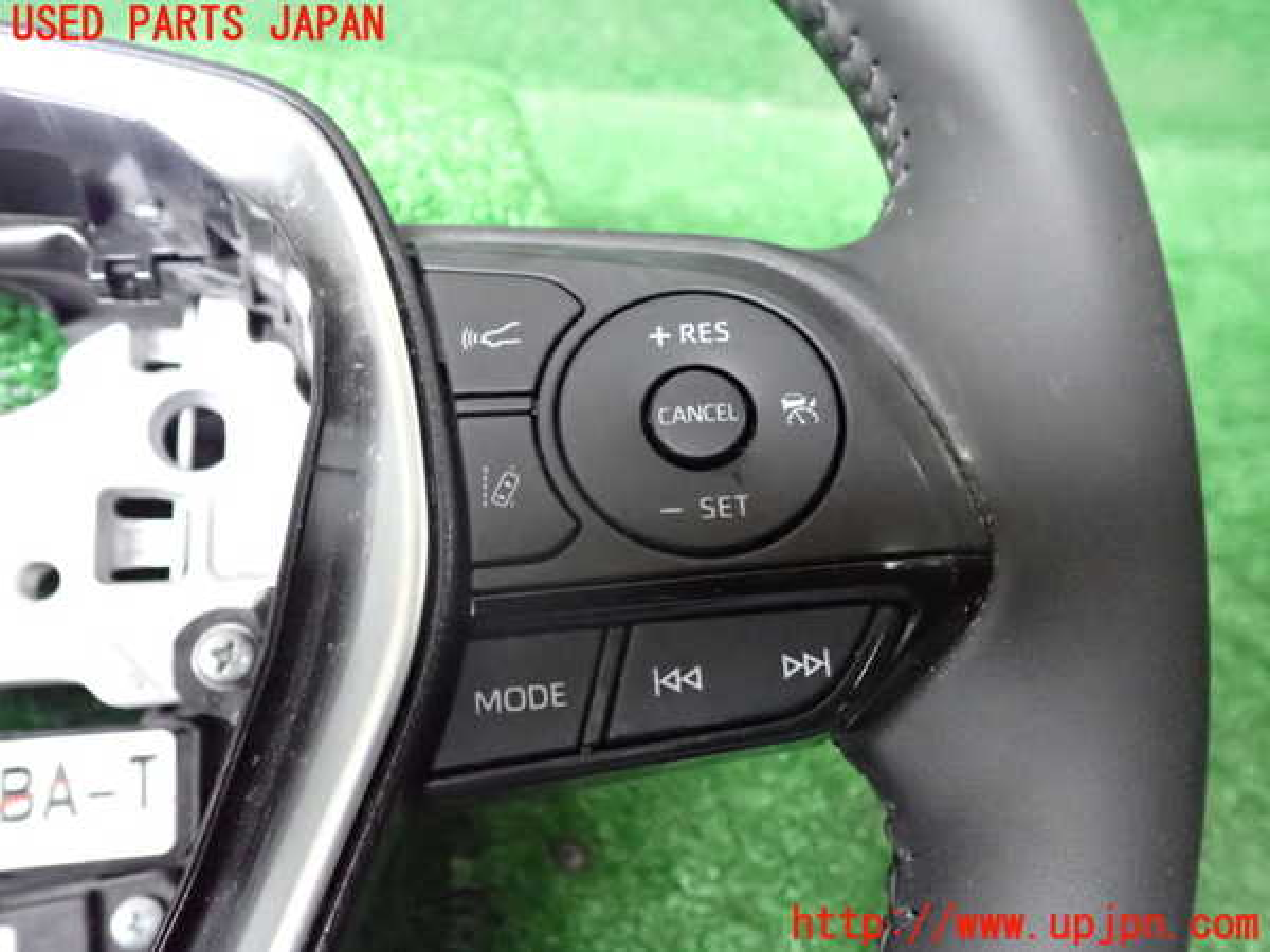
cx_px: 635
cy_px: 476
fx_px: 1101
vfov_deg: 46.8
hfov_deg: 60.0
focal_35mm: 30
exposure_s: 1/640
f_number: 2.3
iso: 4000
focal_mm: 5.4
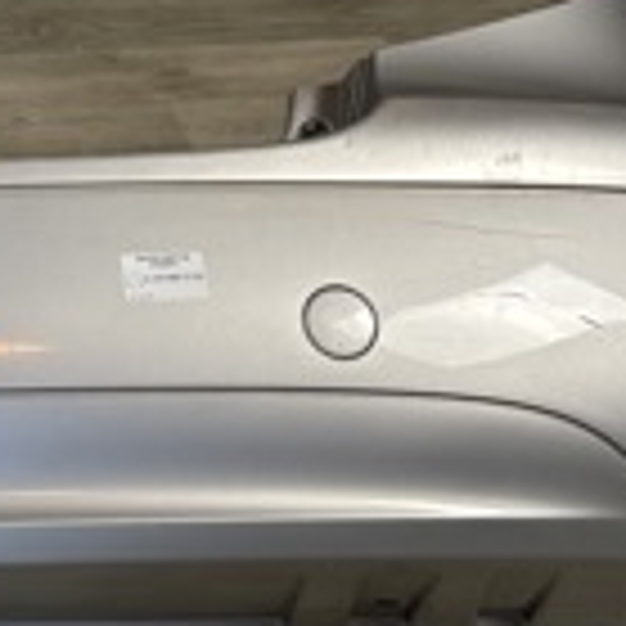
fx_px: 2169
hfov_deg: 15.1
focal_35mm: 106
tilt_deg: -32.7
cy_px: 455
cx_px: -351
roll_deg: +2.6
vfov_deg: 16.4
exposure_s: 1/50
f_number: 1.6
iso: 80
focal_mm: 5.96
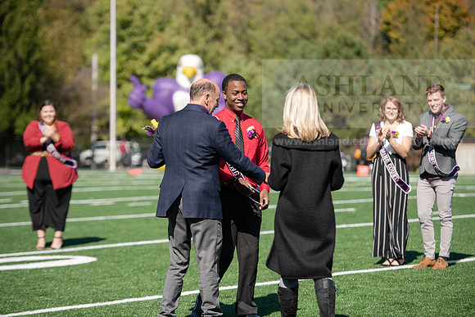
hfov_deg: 15.2
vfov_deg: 10.2
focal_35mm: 135
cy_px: 158
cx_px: 238
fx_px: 1782
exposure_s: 1/1600
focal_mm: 135
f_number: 3.2
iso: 200
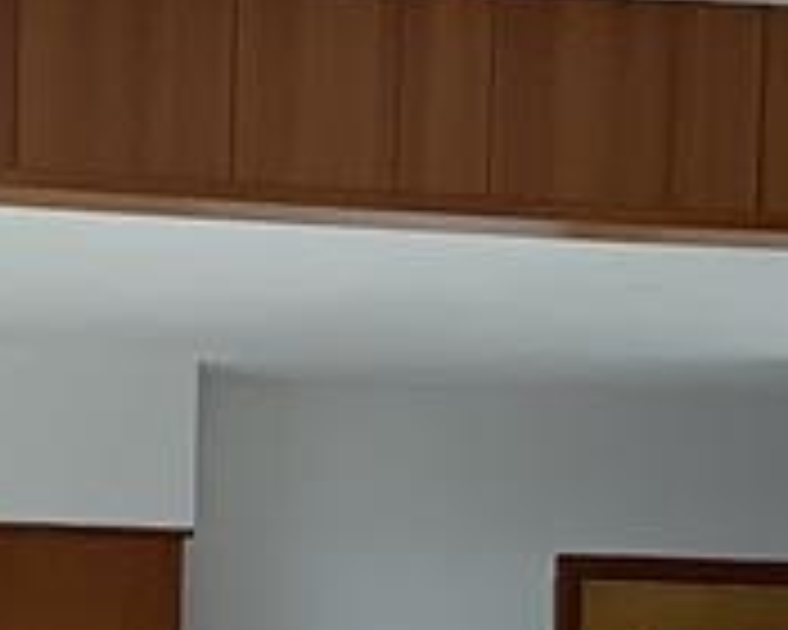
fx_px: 4128
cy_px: 1058
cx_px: -131
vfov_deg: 8.5
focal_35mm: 177
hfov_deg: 10.7
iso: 50
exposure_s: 1/60
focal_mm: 3.3
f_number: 2.4
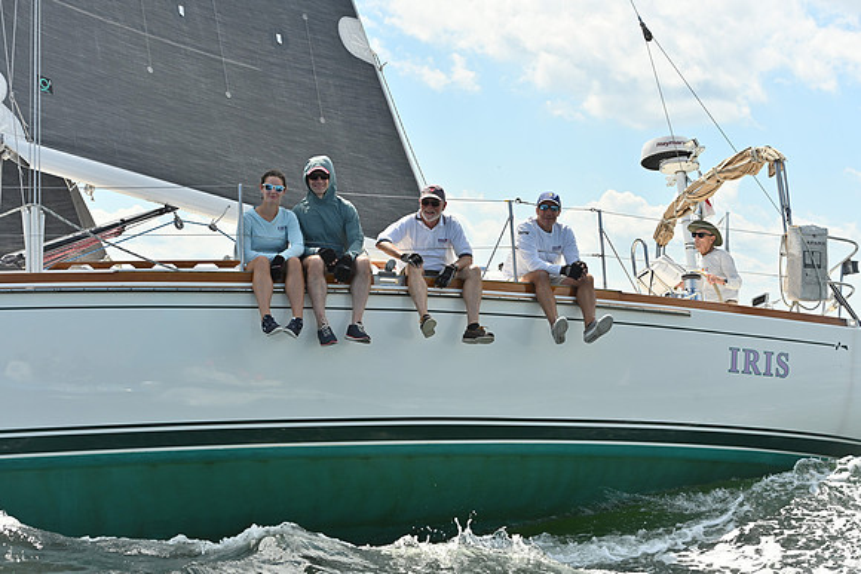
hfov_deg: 28.8
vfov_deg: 19.5
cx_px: 430
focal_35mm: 70
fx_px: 1674
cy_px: 287
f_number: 5.6
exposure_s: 1/1250
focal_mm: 70
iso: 250
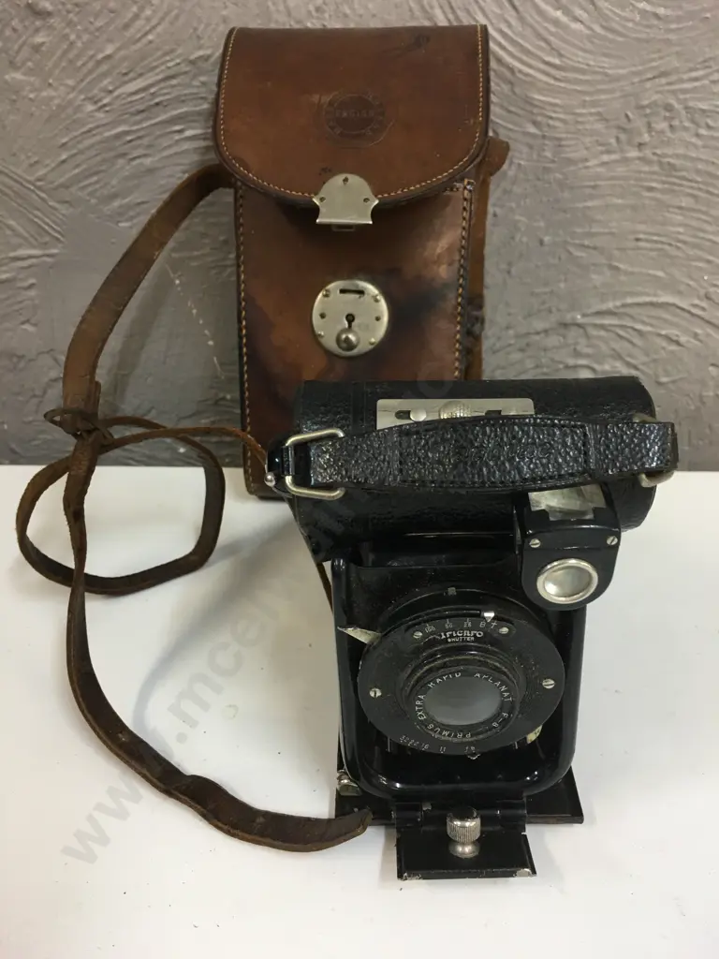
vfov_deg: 61.7
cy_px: 480
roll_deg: +1.0
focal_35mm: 29
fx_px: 803
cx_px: 360
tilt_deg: -29.7
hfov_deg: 48.2
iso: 50
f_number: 2.2
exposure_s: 1/17
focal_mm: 4.15
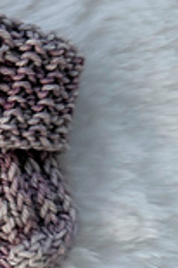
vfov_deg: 19.8
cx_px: -238
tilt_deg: -80.3
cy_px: 118
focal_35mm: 103
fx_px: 766
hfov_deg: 11.2
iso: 200
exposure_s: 1/83
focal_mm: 6.76
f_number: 1.78
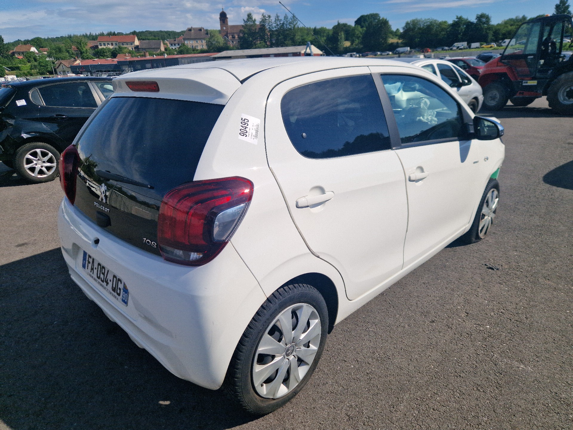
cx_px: 286
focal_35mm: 23
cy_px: 215
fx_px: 381
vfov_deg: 58.9
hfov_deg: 73.9
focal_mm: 5.4
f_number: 1.8
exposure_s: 1/3333
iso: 50
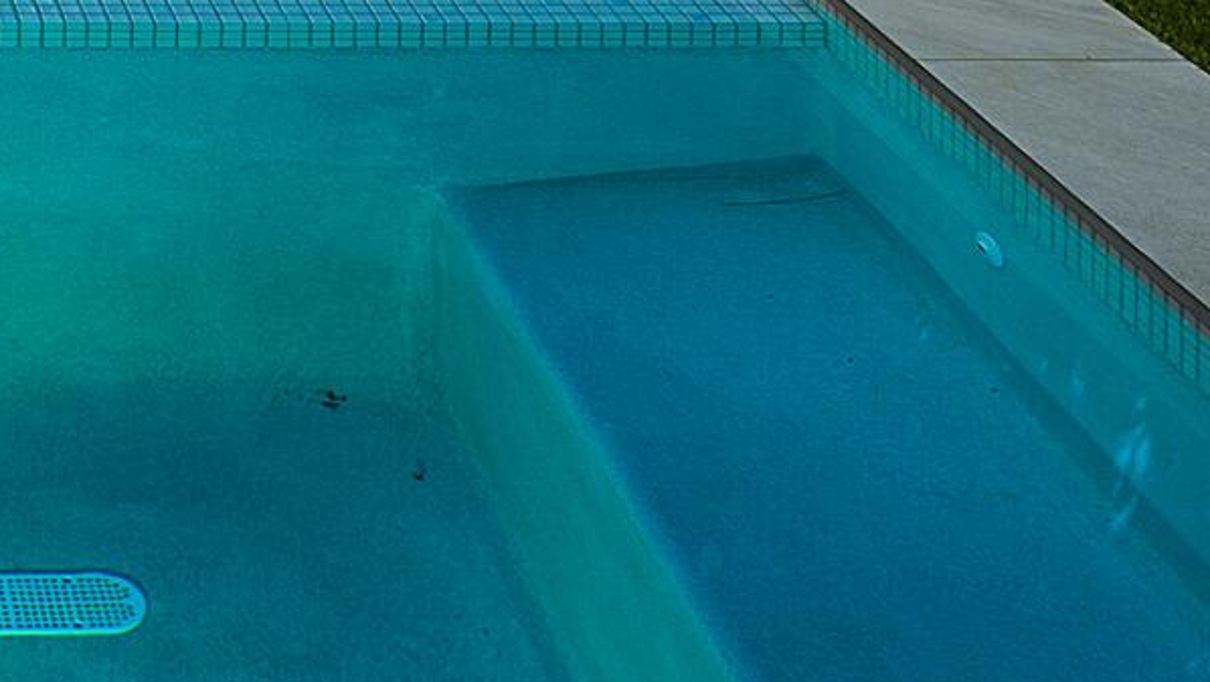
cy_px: -959
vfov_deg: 11.7
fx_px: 2696
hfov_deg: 22.0
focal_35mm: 84
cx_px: -483
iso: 160
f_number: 7.1
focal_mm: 16
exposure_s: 1/1.67
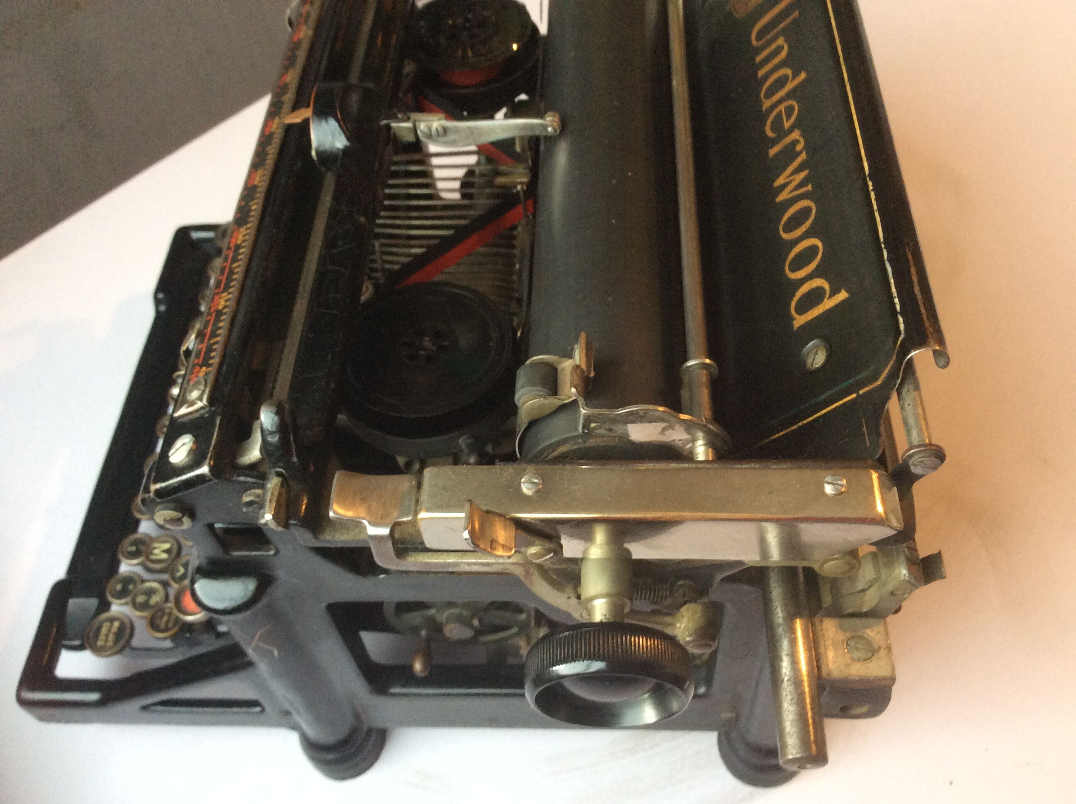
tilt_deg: -56.2
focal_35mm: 32
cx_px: 538
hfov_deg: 56.9
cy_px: 402
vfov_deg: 44.1
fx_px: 993
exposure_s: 1/25
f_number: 2.4
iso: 125
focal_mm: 3.3
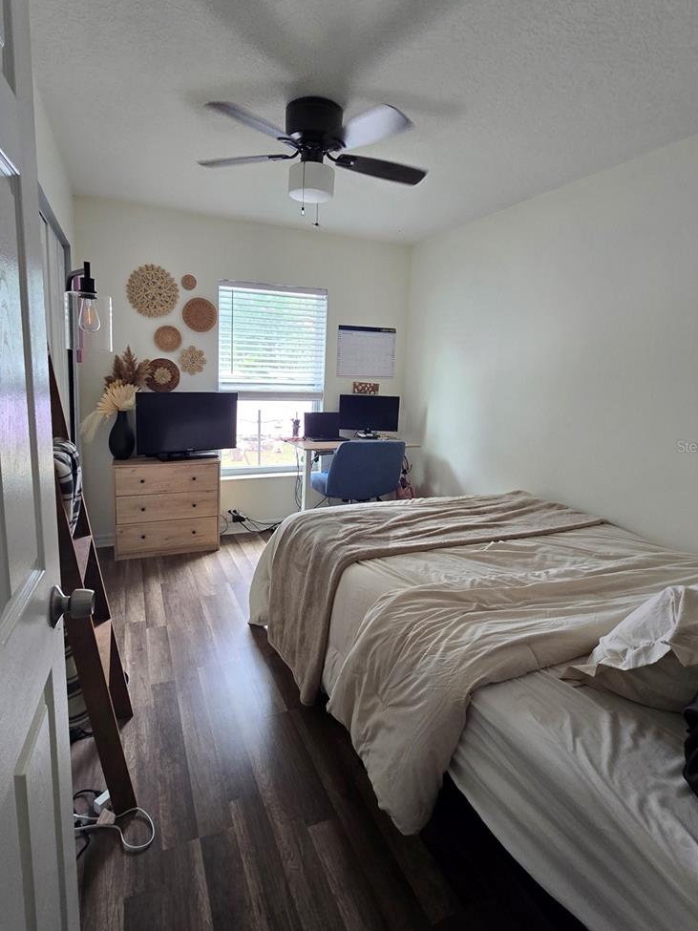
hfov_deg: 77.9
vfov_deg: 94.5
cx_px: 315
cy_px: 446
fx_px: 430
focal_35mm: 16
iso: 125
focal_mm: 2.2
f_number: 2.2
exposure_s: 1/60
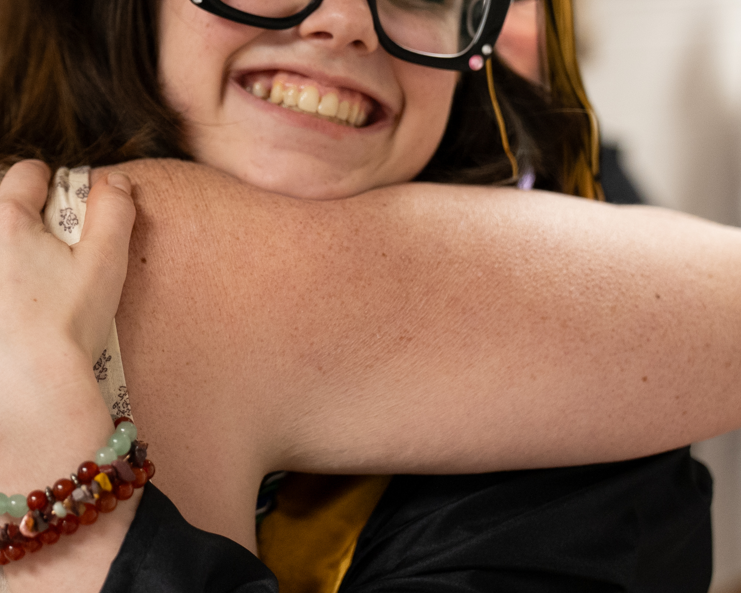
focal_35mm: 97
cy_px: 161
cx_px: 218
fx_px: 2127
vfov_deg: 15.8
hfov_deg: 19.7
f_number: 2.8
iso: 1250
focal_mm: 49
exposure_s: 1/125
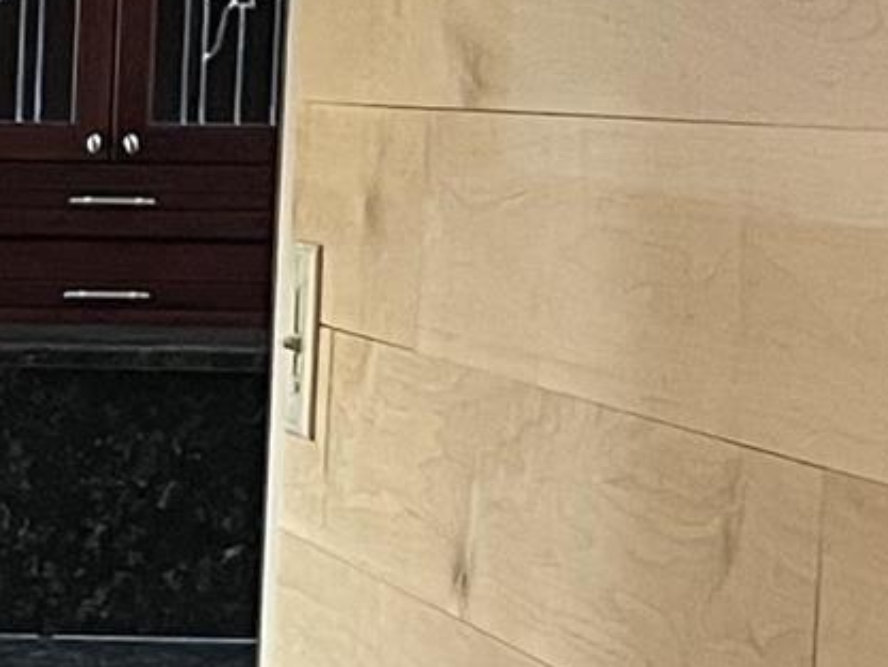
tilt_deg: -8.6
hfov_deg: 10.4
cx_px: -464
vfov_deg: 8.0
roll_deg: -1.2
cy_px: 757
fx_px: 4721
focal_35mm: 184
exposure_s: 1/60
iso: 160
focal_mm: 5.1
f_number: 1.6
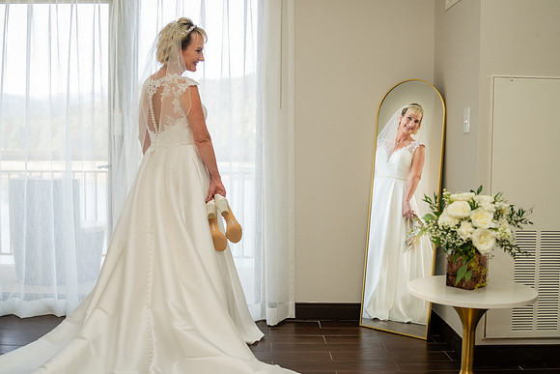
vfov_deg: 33.3
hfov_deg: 48.3
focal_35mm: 40
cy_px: 198
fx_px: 624
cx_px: 267
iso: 320
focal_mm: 35
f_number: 2.8
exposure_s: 1/125
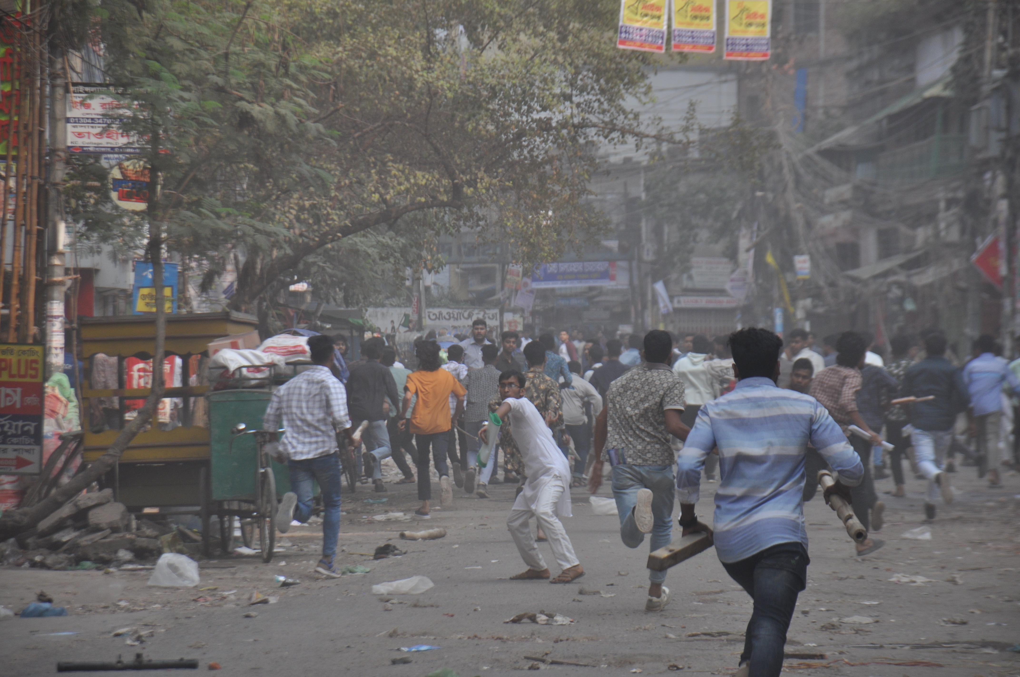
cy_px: 338
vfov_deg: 6.5
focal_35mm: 210
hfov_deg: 9.8
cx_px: 510
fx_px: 5943
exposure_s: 1/400
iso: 250
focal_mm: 140
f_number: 6.3
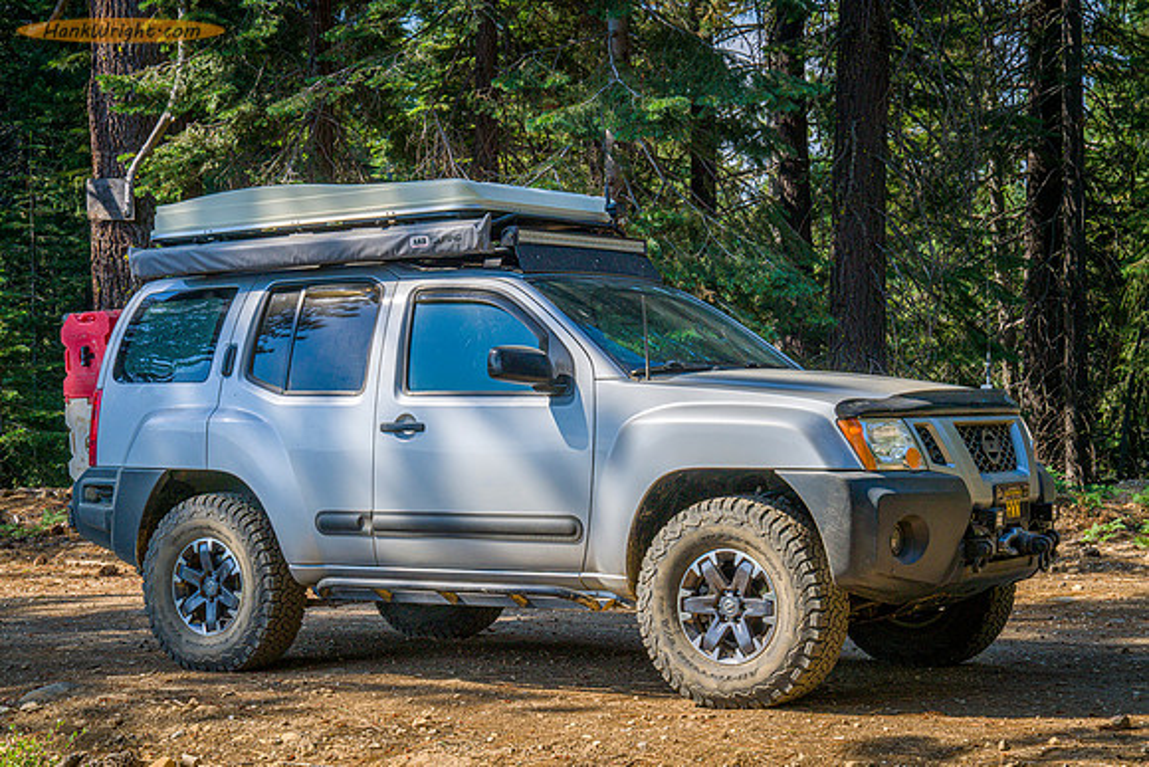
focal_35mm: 68
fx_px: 2171
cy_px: 384
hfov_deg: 29.6
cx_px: 574
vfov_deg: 20.0
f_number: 11
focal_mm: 68
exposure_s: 1/640
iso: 320
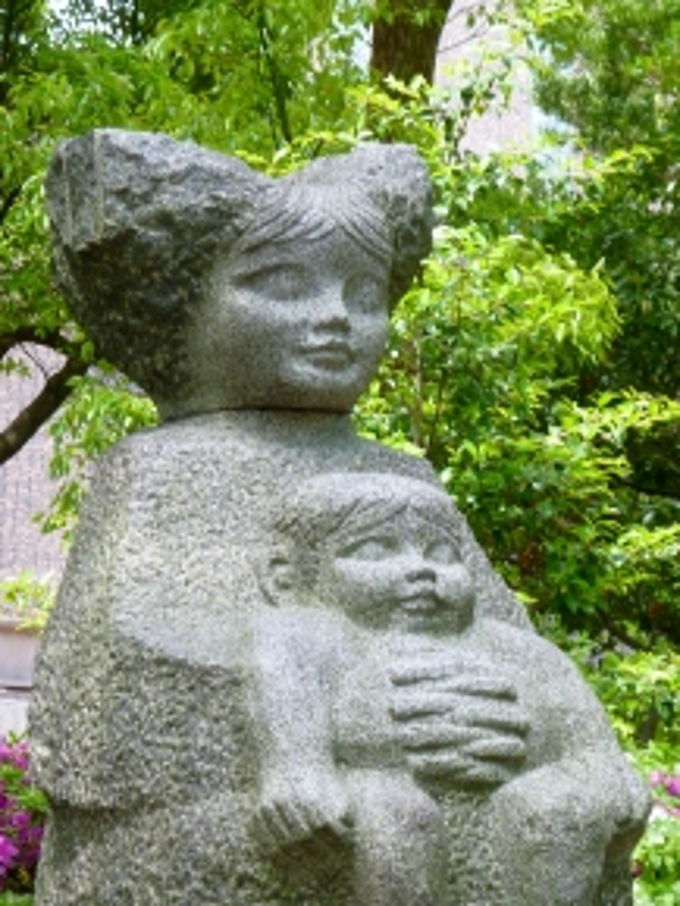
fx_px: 3167
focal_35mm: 121
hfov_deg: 12.3
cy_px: 652
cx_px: 346
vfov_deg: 16.2
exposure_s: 1/80
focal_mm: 12.4
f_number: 4.2
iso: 160
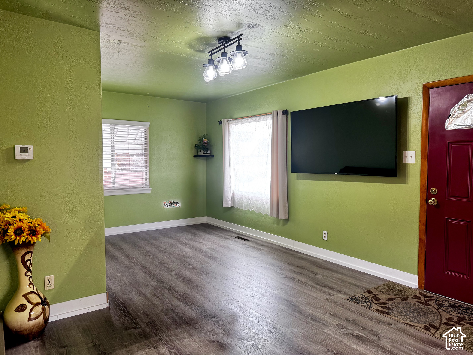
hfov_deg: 71.6
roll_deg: +0.4
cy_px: 178
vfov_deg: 56.8
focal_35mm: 24
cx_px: 236
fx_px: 328
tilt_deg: -2.3
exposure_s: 1/120
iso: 160
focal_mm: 6.76
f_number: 1.78
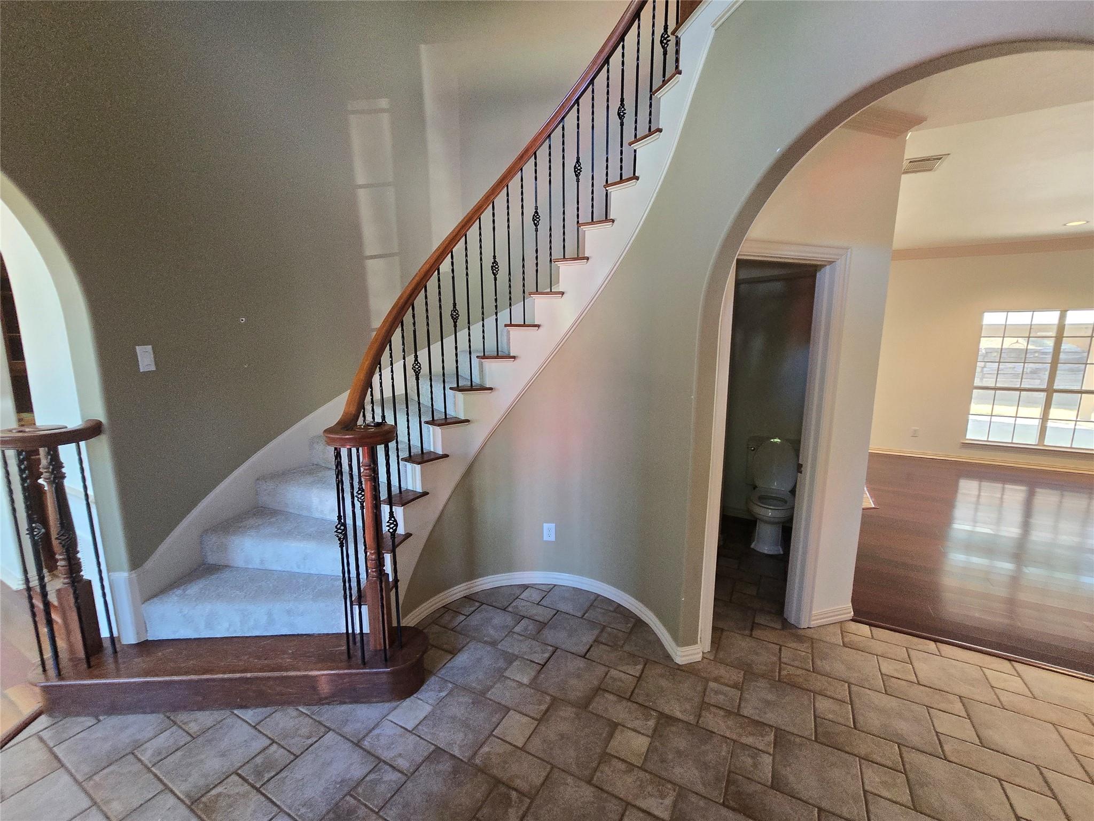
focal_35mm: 13
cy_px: 410
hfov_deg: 106.2
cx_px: 547
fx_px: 411
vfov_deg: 89.9
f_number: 2.2
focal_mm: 2.2
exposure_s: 1/60
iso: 320
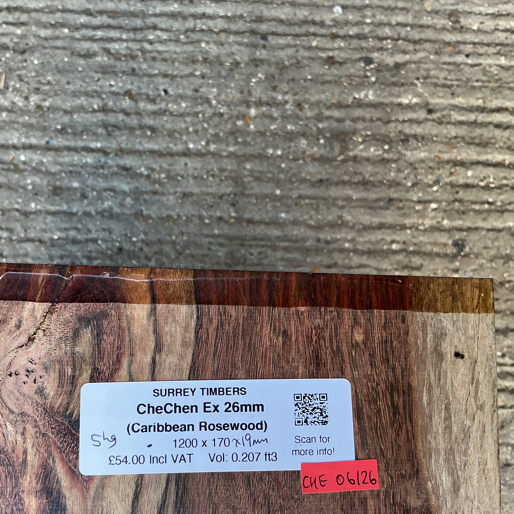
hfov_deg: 46.9
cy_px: 256
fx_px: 588
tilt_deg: -82.3
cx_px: 205
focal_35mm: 35
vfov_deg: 47.2
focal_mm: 3
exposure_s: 1/60
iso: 32
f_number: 1.8
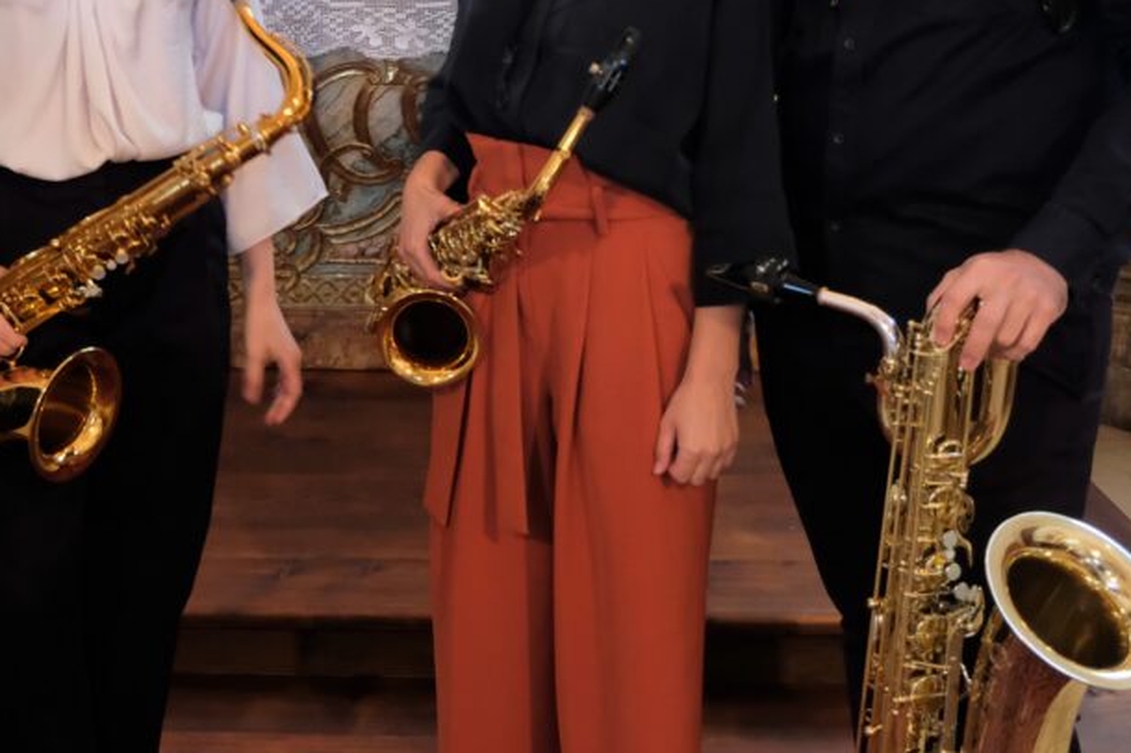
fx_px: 1978
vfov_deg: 21.2
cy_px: 100
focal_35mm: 63
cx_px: 221
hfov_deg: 31.1
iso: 3200
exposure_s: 1/26
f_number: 4
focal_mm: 21.4
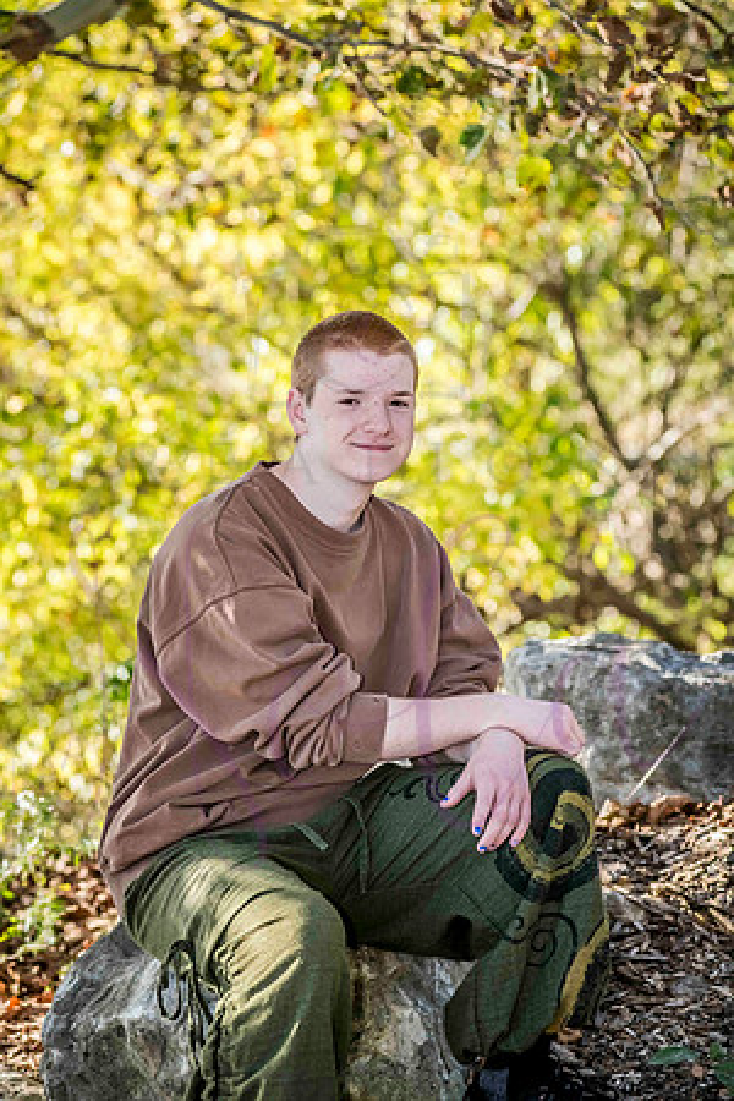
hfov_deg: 12.2
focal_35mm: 112
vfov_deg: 18.3
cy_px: 550
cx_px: 367
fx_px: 3425
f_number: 4.5
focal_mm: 112
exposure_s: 1/640
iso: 400
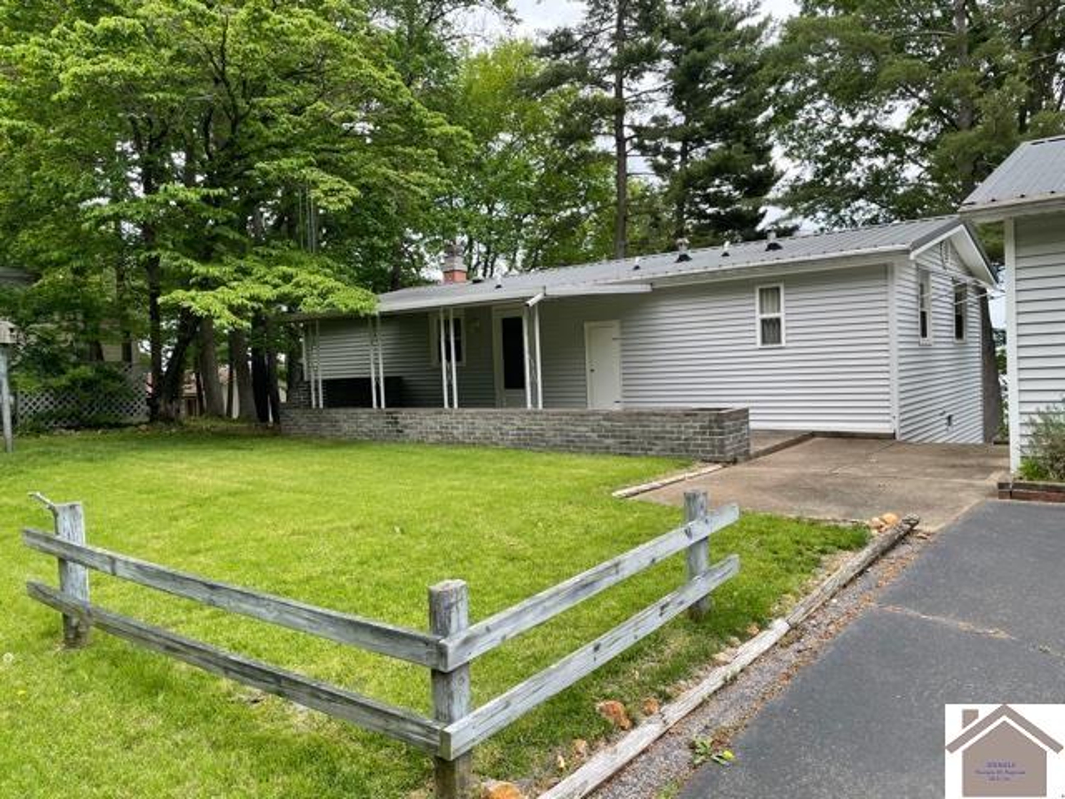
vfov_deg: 53.1
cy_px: 400
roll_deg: +2.4
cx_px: 532
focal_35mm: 26
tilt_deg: -2.4
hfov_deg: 67.3
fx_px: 800
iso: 32
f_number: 1.6
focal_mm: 4.2
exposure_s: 1/640
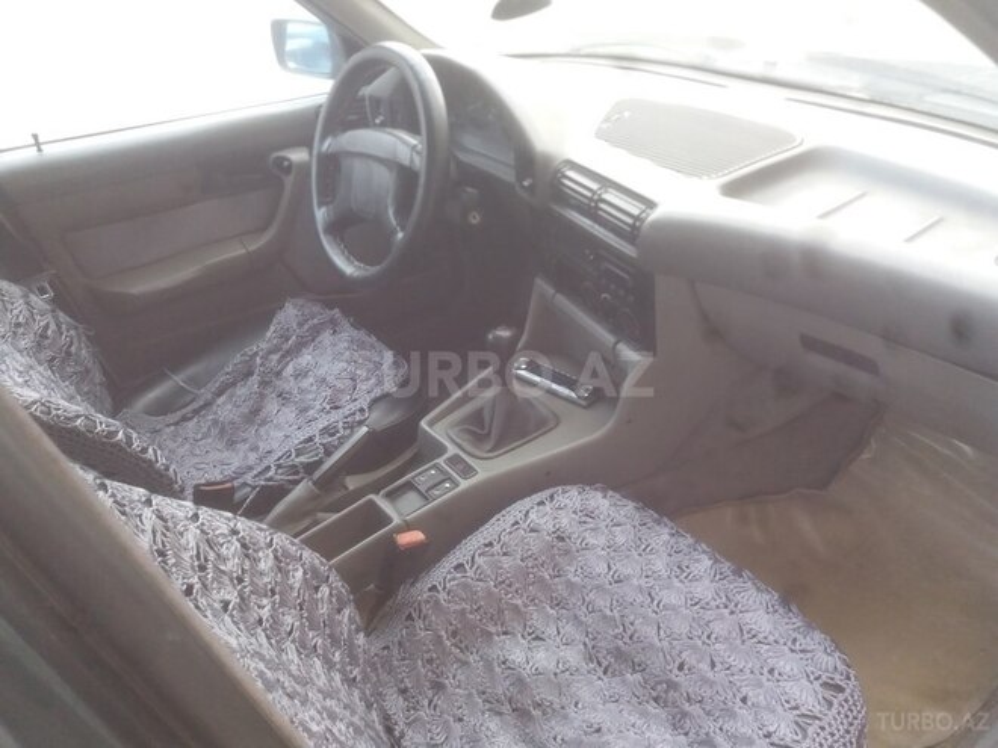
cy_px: 374
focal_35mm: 28
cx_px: 499
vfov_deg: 49.7
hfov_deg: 63.4
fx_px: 807
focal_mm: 3.7
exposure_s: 1/33
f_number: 1.9
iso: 125
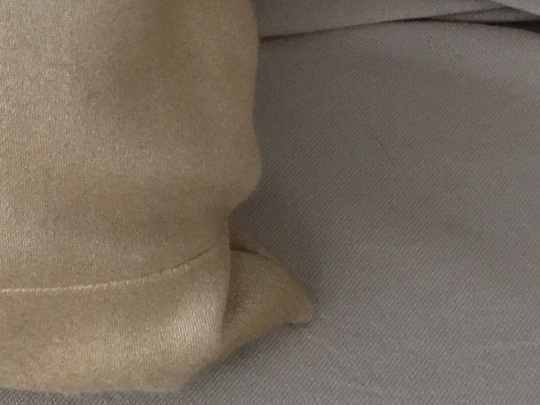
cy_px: -262
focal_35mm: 110
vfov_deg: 12.6
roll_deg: -2.5
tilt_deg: -44.1
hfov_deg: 16.0
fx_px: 1716
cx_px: -323
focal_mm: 4.15
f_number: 2.2
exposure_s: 1/33
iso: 125
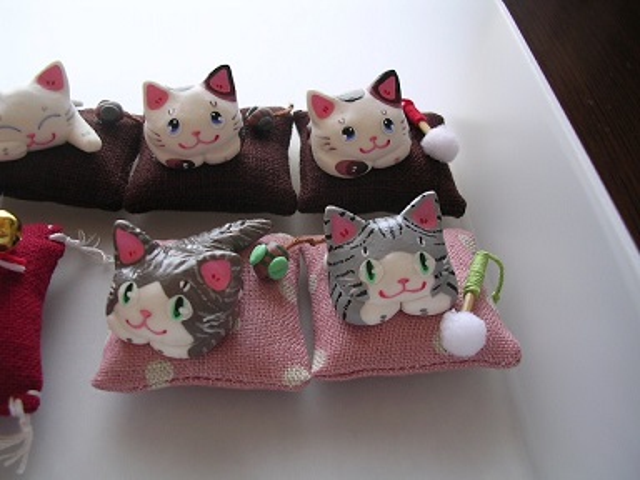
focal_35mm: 38
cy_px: 240
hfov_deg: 49.0
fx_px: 703
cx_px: 320
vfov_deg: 37.7
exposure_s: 1/13.5
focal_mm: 5.8
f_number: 2.8
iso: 100
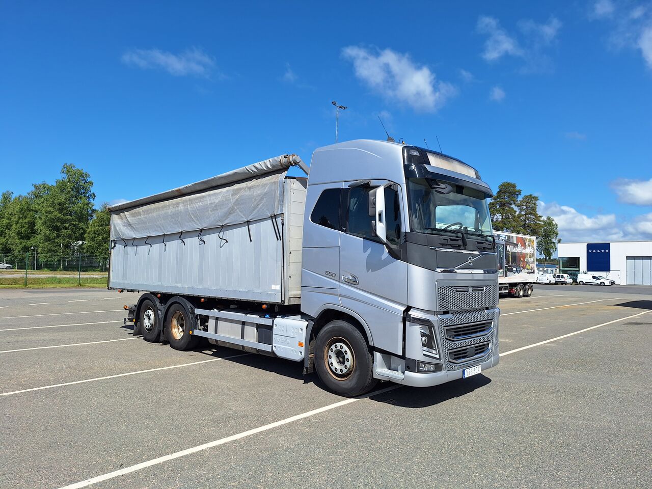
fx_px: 433
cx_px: 326
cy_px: 244
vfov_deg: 58.9
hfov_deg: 73.9
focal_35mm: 23
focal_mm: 5.54
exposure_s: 1/2632
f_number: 1.8
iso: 40
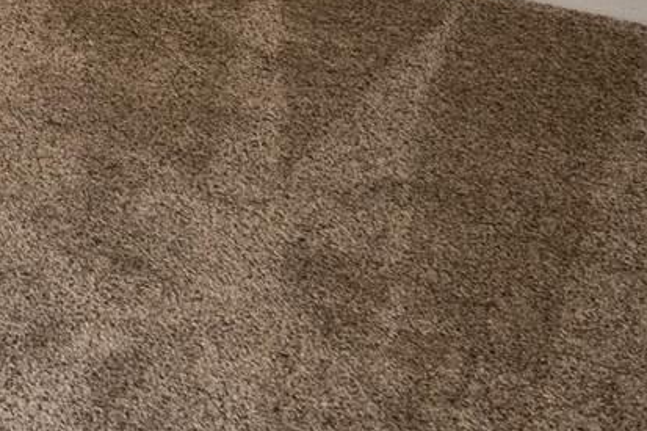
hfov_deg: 10.8
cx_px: -1343
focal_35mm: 119
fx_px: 2138
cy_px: -895
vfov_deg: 9.1
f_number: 5.6
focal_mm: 16
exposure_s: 1/13
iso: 1250
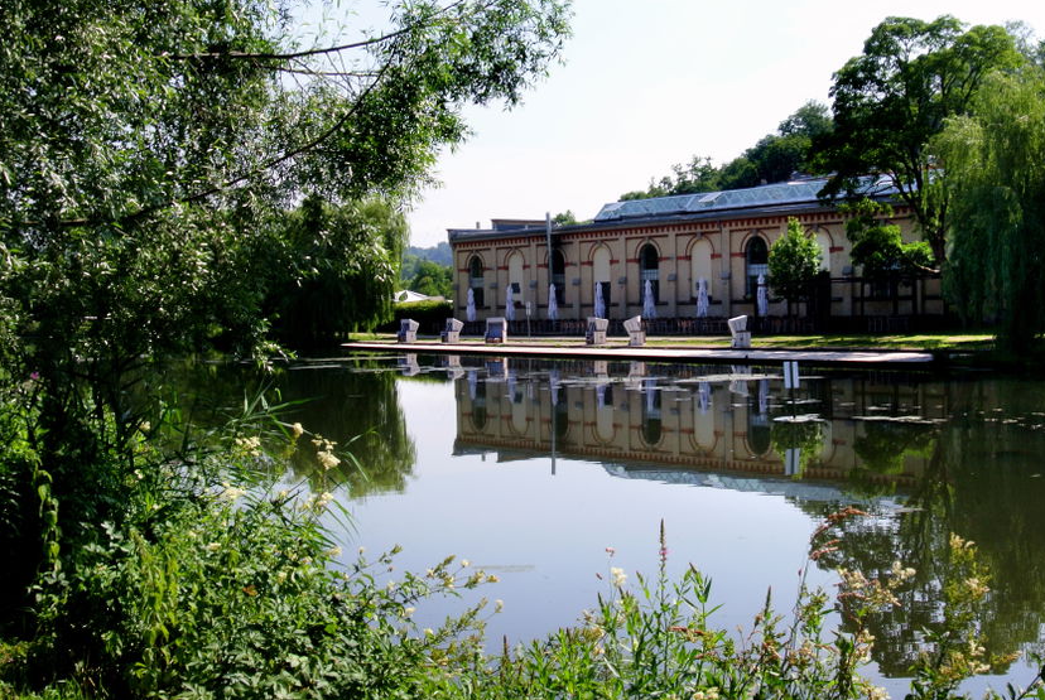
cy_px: 393
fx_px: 1483
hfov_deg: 38.8
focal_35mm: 51
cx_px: 565
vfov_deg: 26.6
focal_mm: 16.3
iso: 100
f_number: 13
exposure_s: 1/60
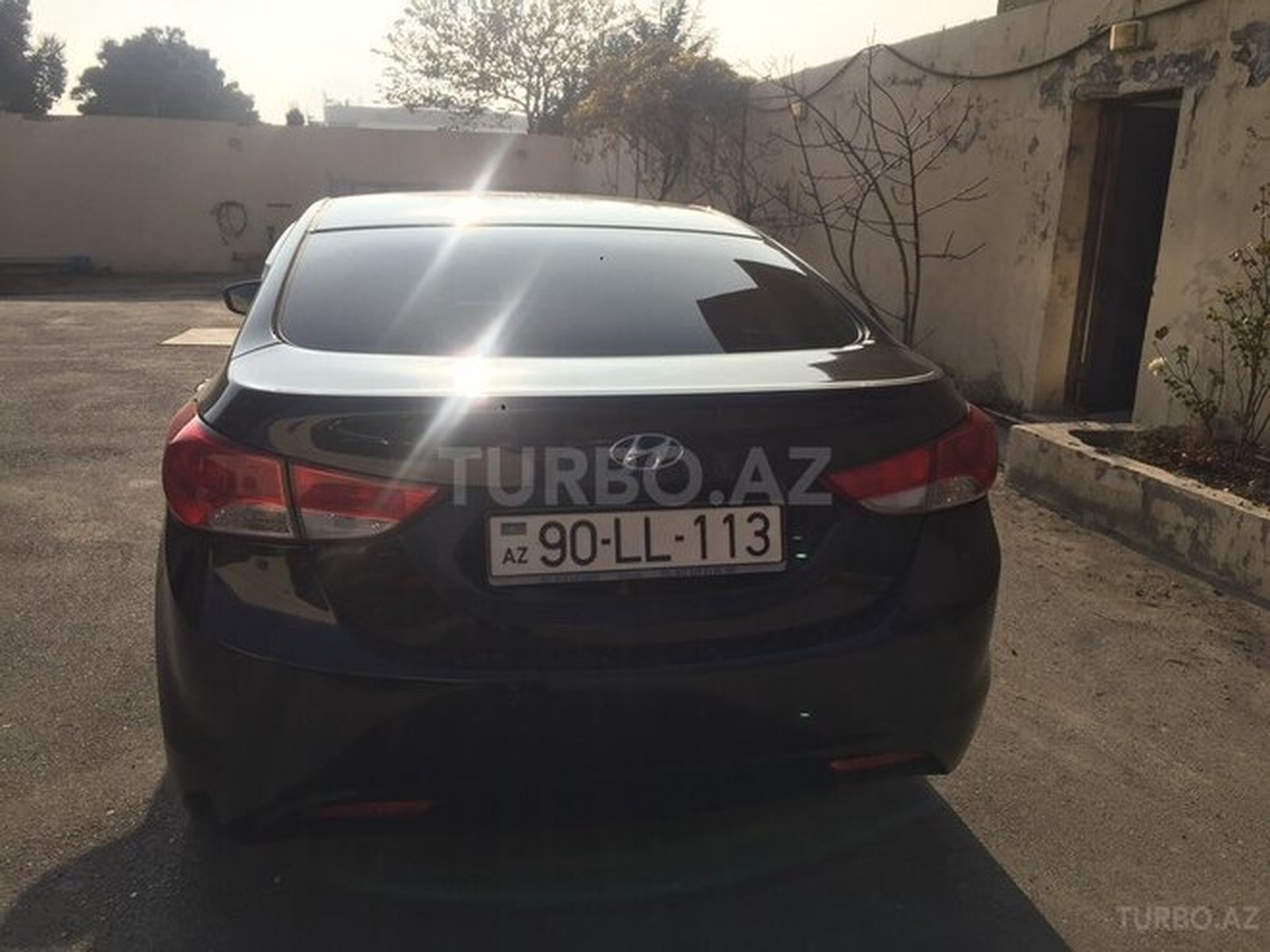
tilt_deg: -14.1
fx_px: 1064
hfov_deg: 61.7
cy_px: 476
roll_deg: -1.7
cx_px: 635
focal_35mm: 29
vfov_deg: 48.2
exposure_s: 1/2198
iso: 32
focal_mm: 4.15
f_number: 2.2
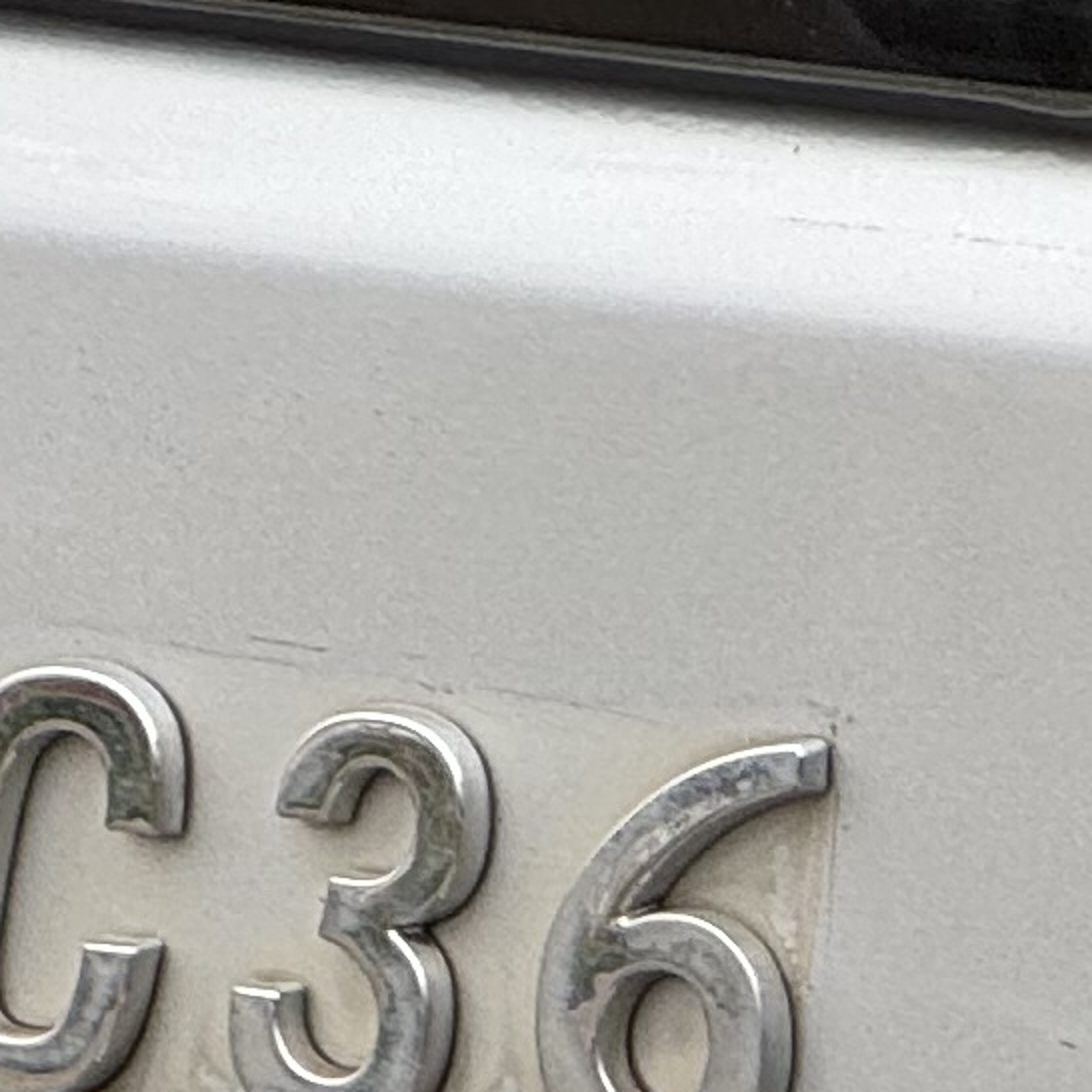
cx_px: 2632
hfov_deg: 3.4
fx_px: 17952
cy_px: 2594
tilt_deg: -15.4
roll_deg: +1.0
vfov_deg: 3.4
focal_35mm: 503
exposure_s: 1/99
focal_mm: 9
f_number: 2.8
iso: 50
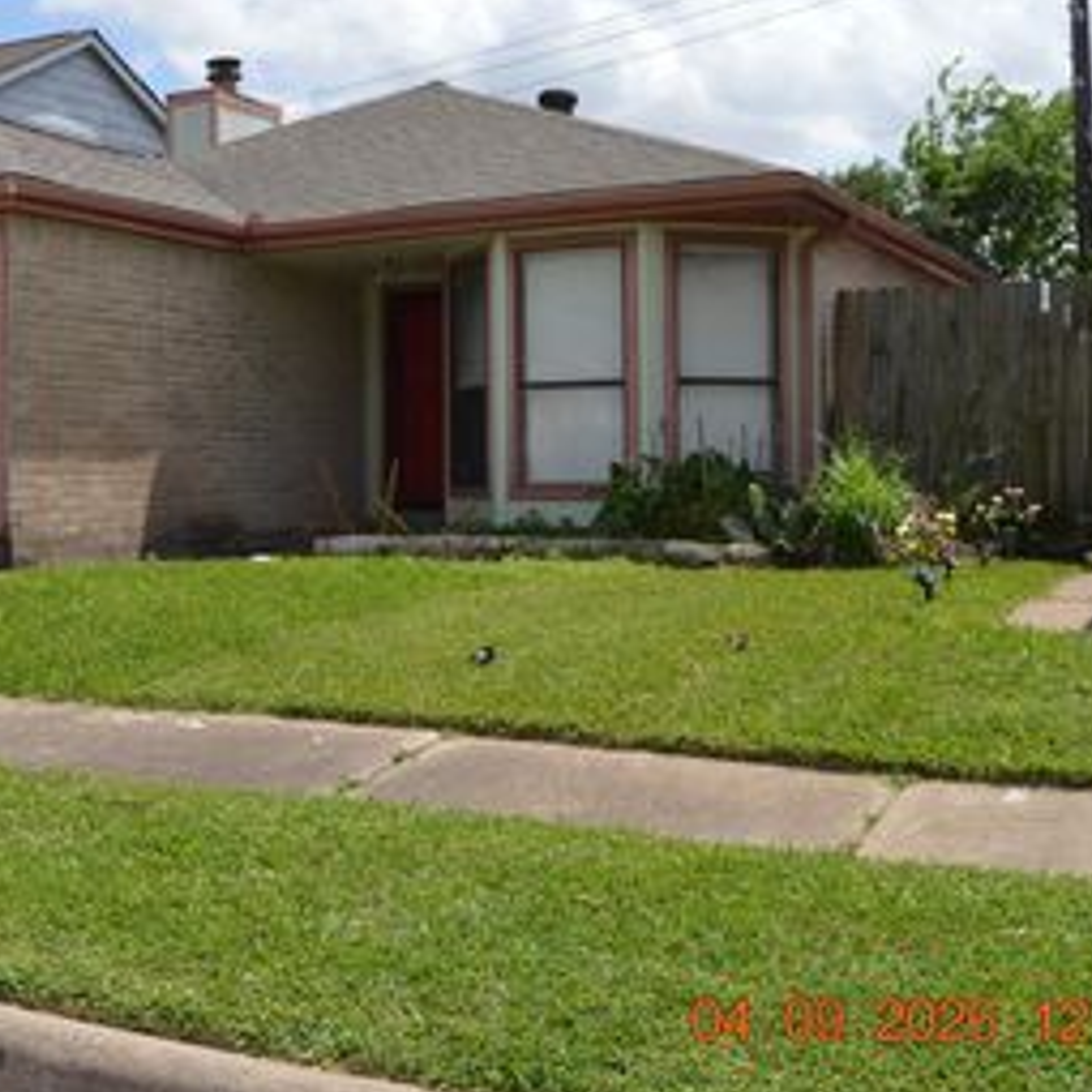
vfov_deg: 37.3
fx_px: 1606
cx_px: 313
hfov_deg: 36.9
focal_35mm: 45
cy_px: 415
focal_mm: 18
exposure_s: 1/200
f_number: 11
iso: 100
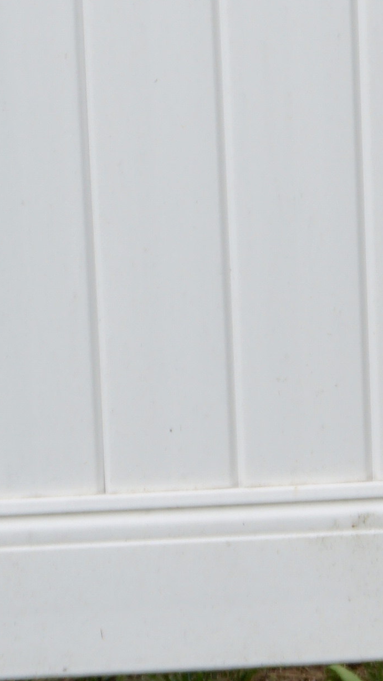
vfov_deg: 11.8
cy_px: -238
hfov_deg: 6.5
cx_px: 987
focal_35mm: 177
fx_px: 3187
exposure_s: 1/200
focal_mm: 23
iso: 100
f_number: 4.5
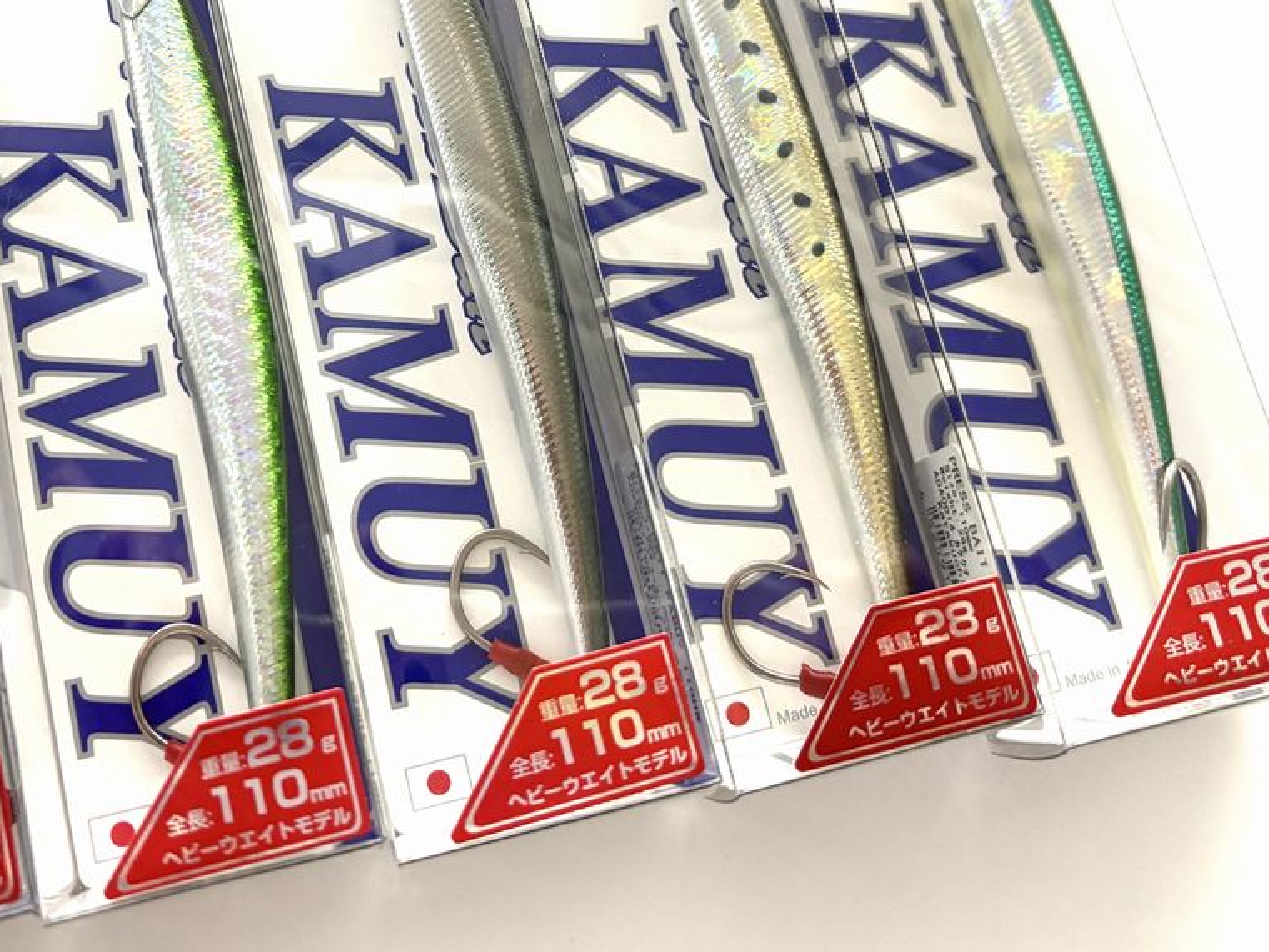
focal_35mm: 41
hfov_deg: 45.3
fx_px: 1503
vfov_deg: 34.4
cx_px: 465
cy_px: 240
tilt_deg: -74.0
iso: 250
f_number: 1.6
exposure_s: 1/50
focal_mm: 5.96
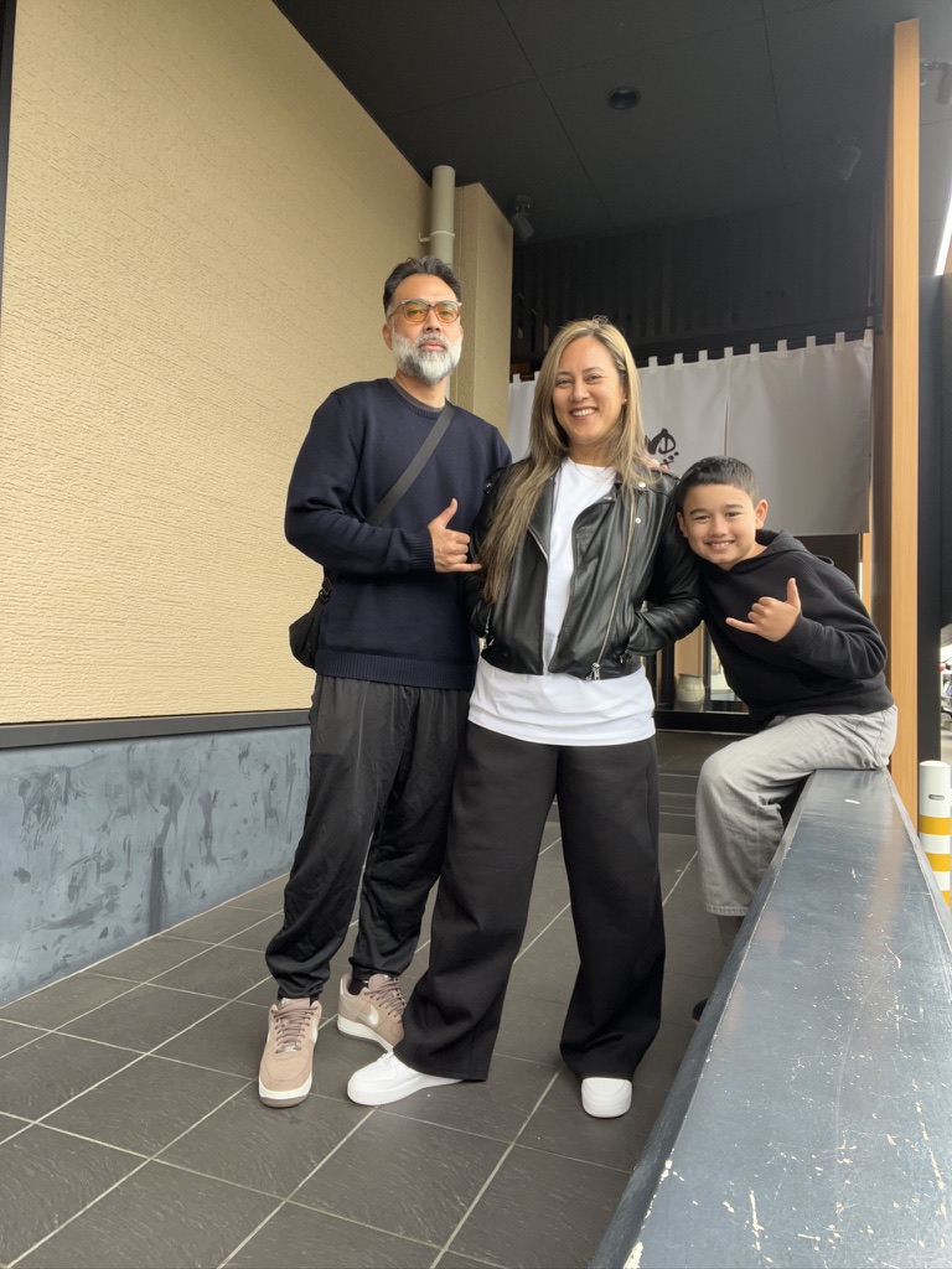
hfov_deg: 58.9
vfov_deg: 73.9
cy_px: 634
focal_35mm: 23
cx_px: 476
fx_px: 843
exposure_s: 1/121
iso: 25
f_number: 2.2
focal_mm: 2.71
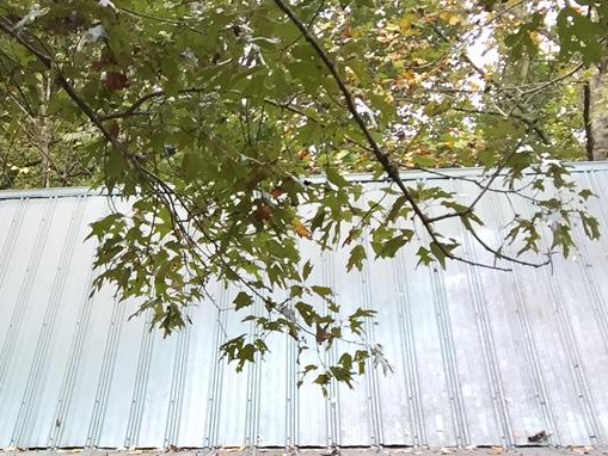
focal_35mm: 93
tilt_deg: +5.0
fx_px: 1634
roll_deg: -3.0
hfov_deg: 19.5
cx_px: -174
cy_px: 556
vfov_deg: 15.3
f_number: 2.2
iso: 32
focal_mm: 4.15
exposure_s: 1/40
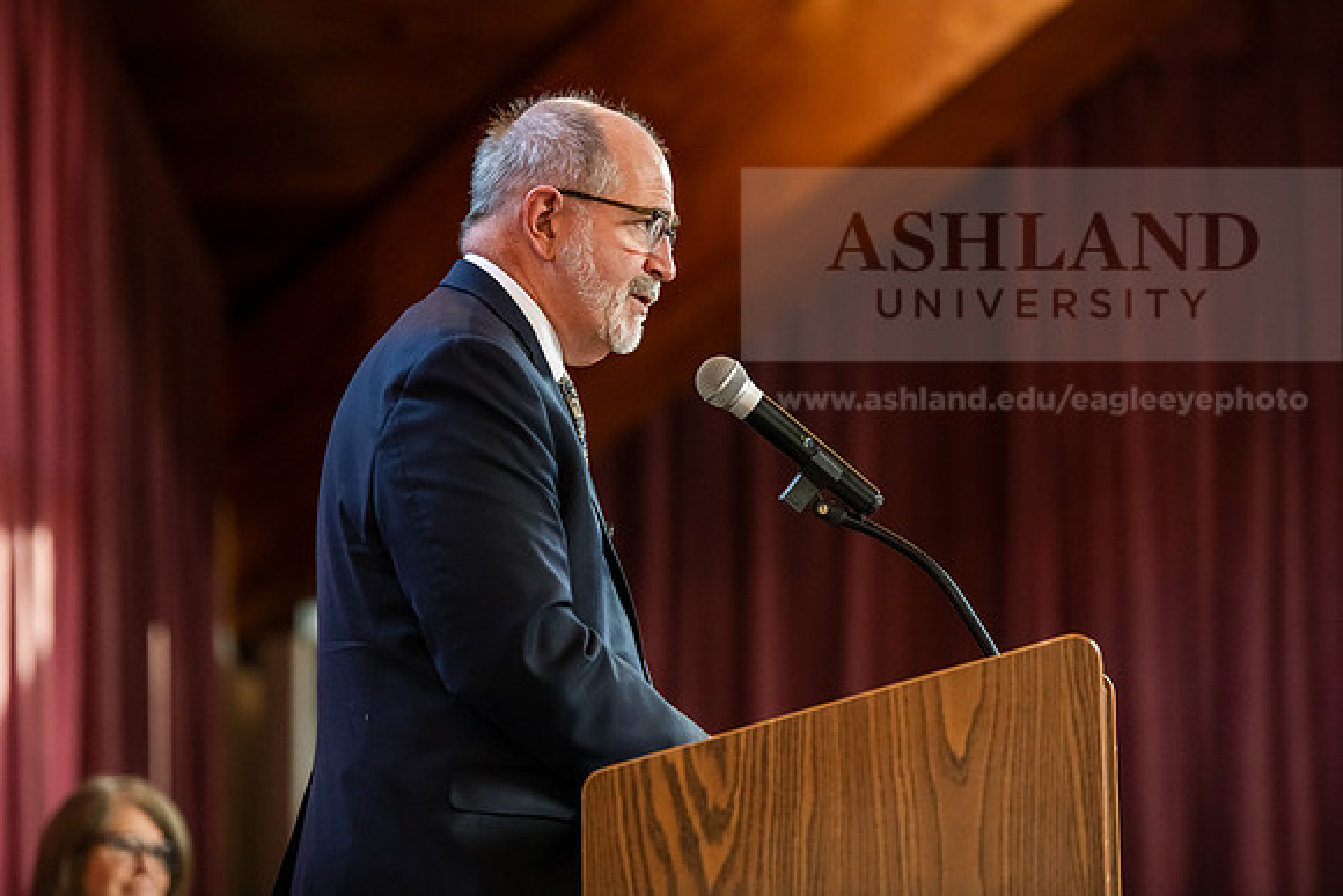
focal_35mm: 160
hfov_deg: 12.8
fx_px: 5970
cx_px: 672
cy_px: 448
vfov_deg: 8.6
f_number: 3.2
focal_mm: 160
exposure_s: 1/200
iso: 2500
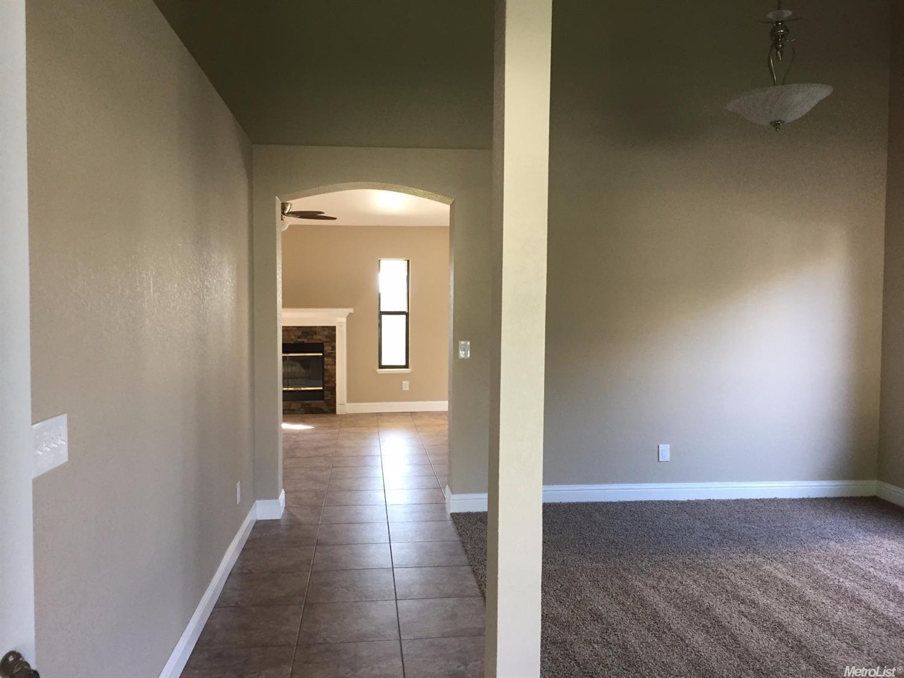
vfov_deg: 48.2
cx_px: 452
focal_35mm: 29
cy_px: 339
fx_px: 757
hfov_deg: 61.7
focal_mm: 4.15
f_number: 2.2
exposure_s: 1/30
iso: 50
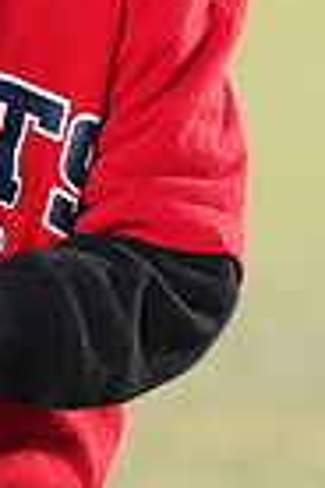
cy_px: -184
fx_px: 10277
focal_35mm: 759
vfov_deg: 2.7
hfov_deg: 1.8
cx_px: -58
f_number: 5
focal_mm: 181
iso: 100
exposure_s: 1/250
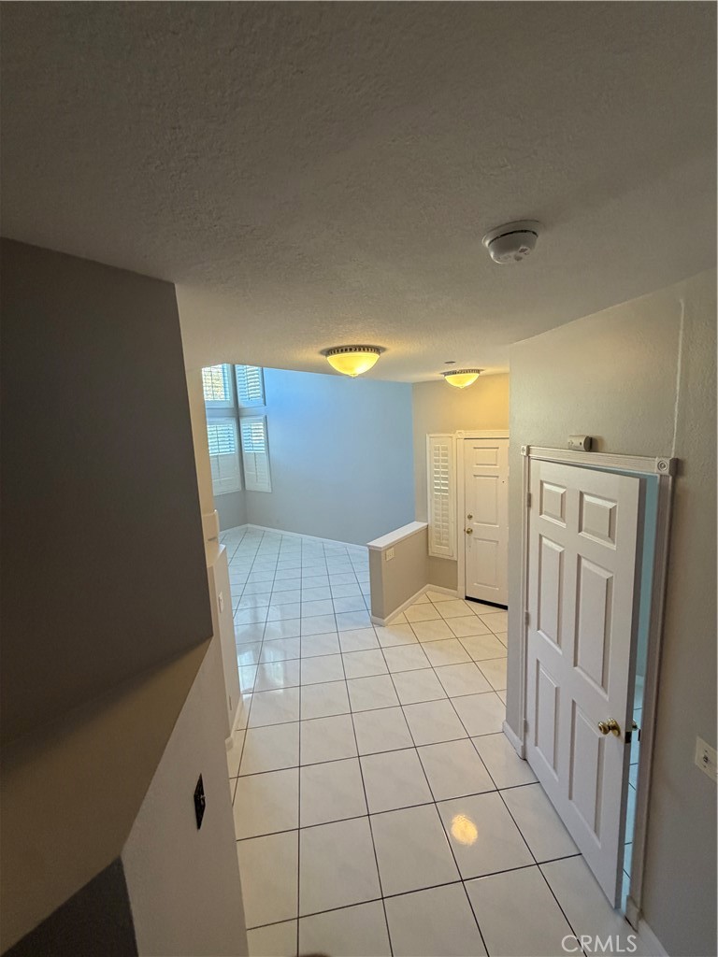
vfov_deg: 102.1
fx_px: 387
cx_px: 359
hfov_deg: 85.7
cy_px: 478
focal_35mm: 14
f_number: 2.2
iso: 320
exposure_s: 1/120
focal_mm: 2.22
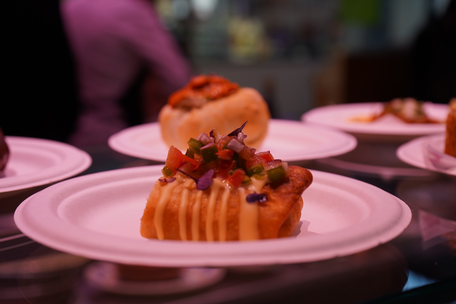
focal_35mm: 48
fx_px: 608
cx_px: 228
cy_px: 152
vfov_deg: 28.1
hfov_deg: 41.1
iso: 100
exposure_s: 1/60
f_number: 4.5
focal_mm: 48
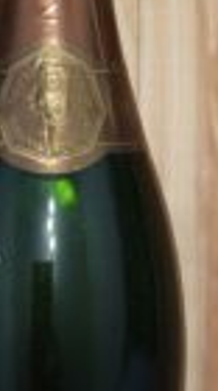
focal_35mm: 78
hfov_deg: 15.3
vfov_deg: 27.2
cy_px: 215
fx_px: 807
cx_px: 57
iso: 400
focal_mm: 5.23
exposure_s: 1/50
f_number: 1.8
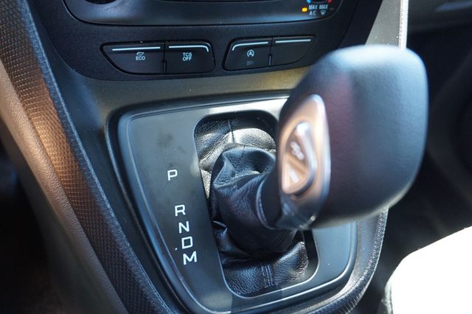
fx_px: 452
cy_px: 157
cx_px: 236
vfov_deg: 38.3
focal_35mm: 34
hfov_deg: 55.1
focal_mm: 23
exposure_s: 1/60
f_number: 4
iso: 1000
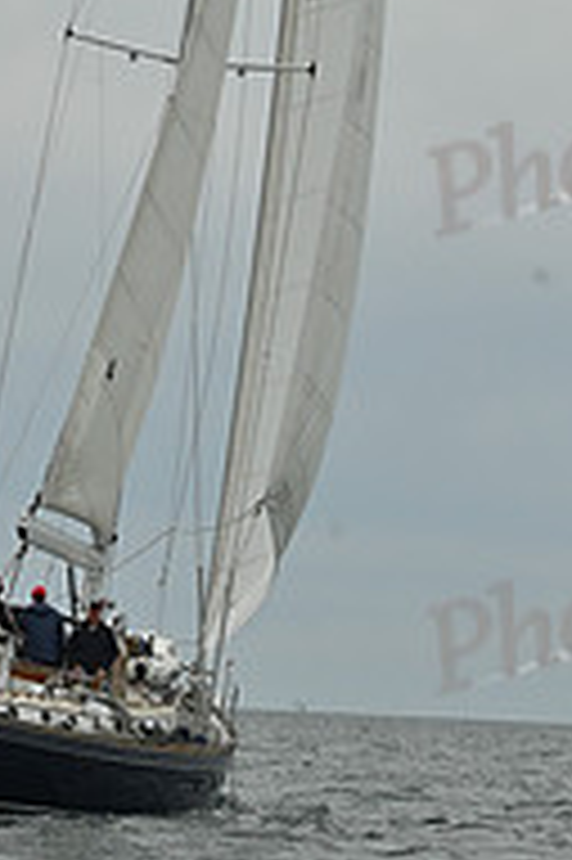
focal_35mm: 213
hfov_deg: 6.4
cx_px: 196
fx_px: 5085
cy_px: -50
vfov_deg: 9.6
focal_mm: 70
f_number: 10
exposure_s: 1/1250
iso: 320
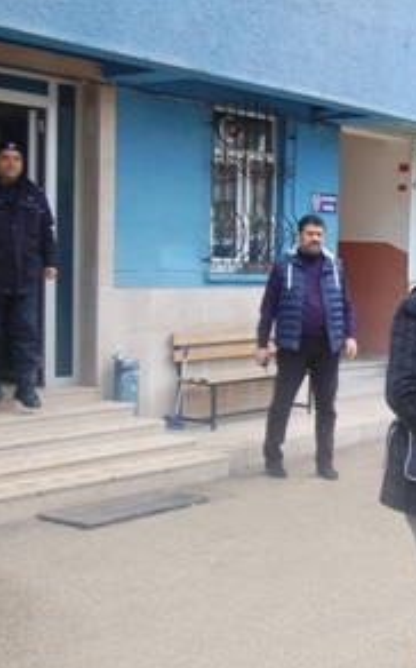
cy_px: 334
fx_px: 1109
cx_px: 503
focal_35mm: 61
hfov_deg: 19.9
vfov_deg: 33.5
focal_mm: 26
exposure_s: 1/125
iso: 400
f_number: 5.6
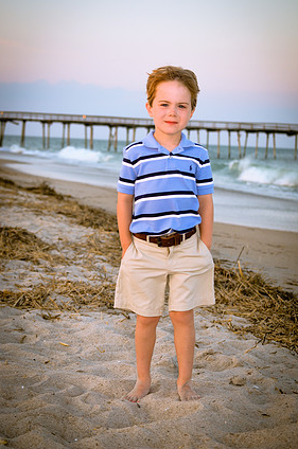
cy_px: 217
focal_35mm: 88
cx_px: 153
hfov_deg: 15.6
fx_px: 1091
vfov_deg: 23.3
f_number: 5.6
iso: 200
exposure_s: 1/125
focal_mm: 55
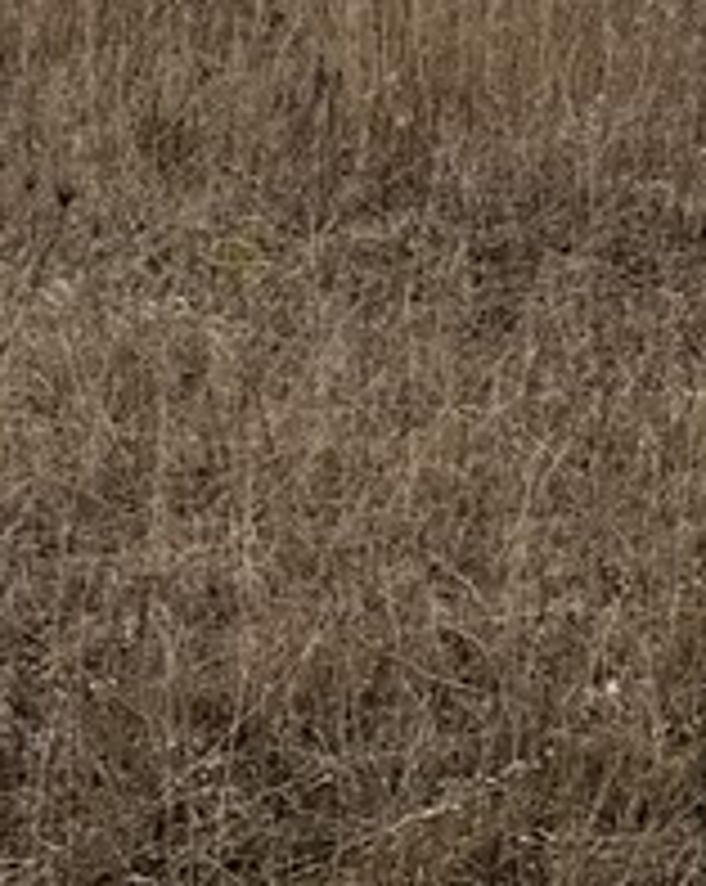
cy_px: -544
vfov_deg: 14.5
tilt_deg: -1.1
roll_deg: -0.4
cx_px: 1461
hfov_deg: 11.3
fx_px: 3194
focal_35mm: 122
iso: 80
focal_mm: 6.76
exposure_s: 1/436
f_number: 1.78
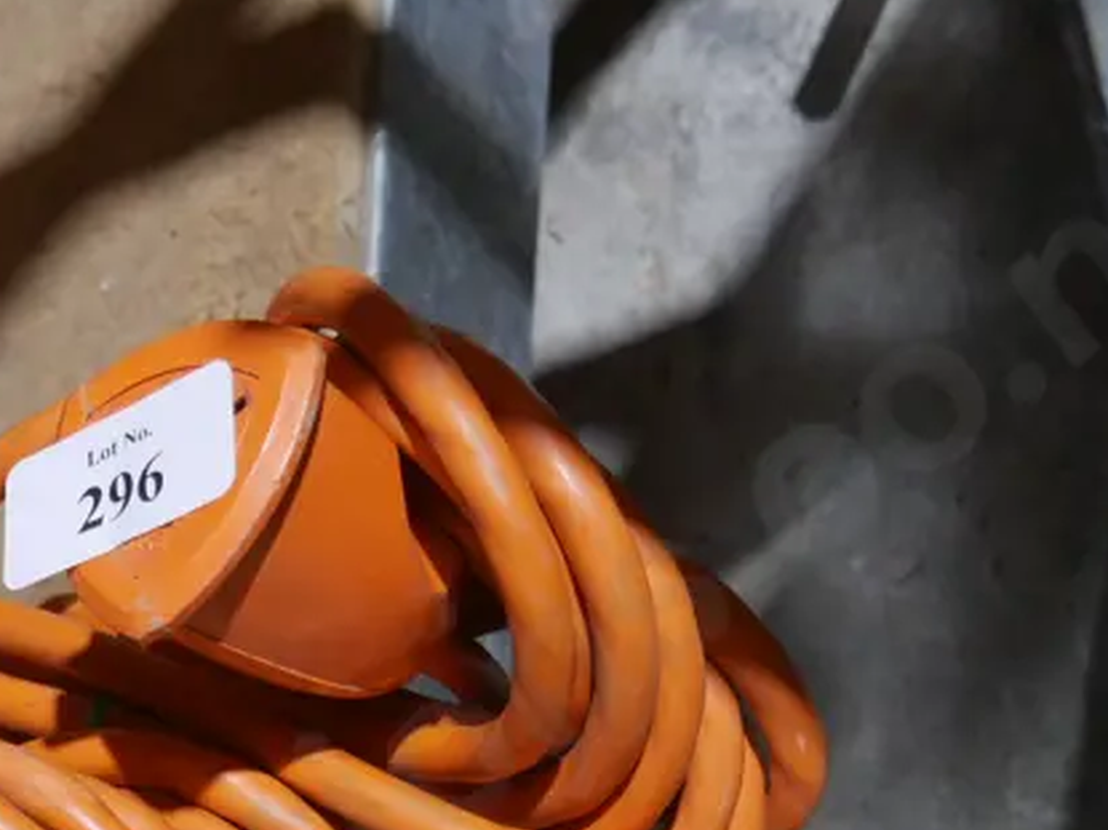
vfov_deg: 18.8
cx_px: 131
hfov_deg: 25.6
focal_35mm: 74
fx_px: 2368
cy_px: 998
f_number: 3.6
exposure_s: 1/60
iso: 1000
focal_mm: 15
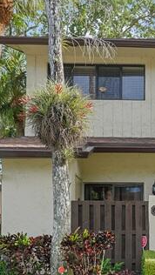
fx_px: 339
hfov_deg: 24.8
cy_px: 243
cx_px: 146
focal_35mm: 46
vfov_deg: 41.1
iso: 125
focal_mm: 11
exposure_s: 1/250
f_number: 3.5
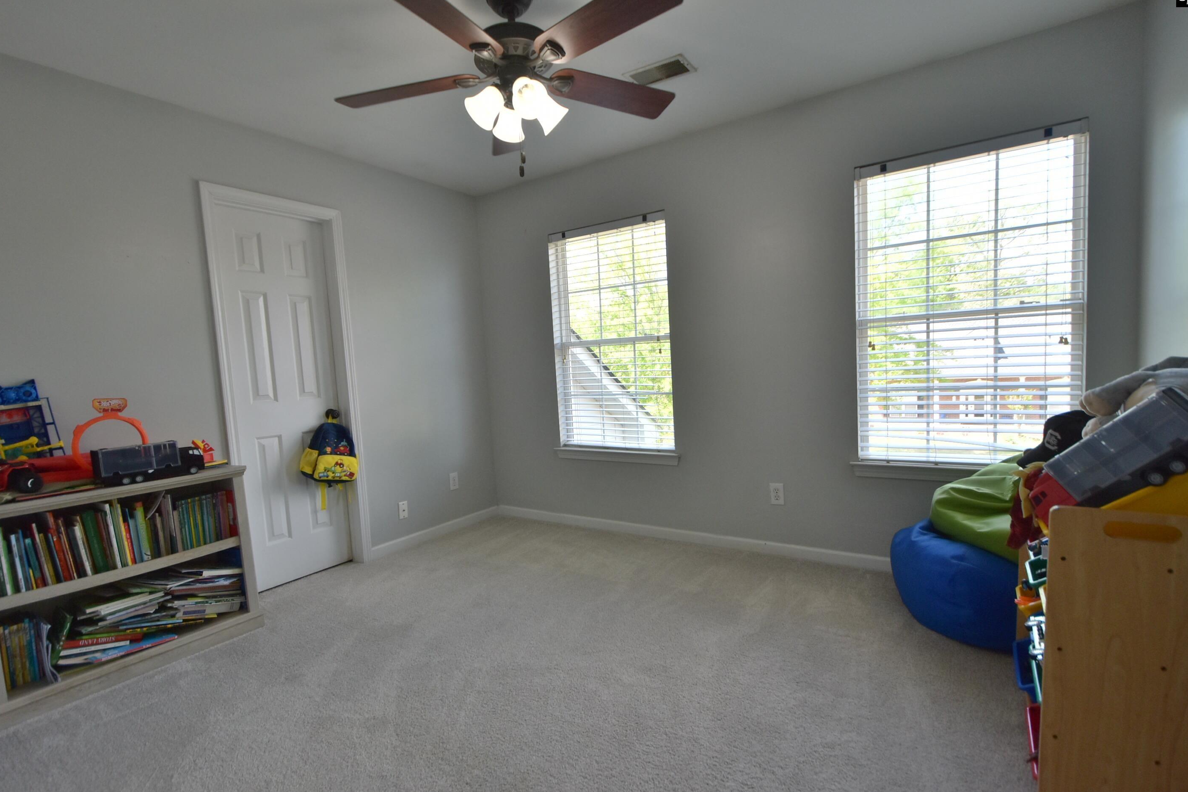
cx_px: 584
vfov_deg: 73.7
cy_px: 409
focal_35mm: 16
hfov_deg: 96.7
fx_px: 528
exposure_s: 1/500
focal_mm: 10
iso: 400
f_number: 3.5
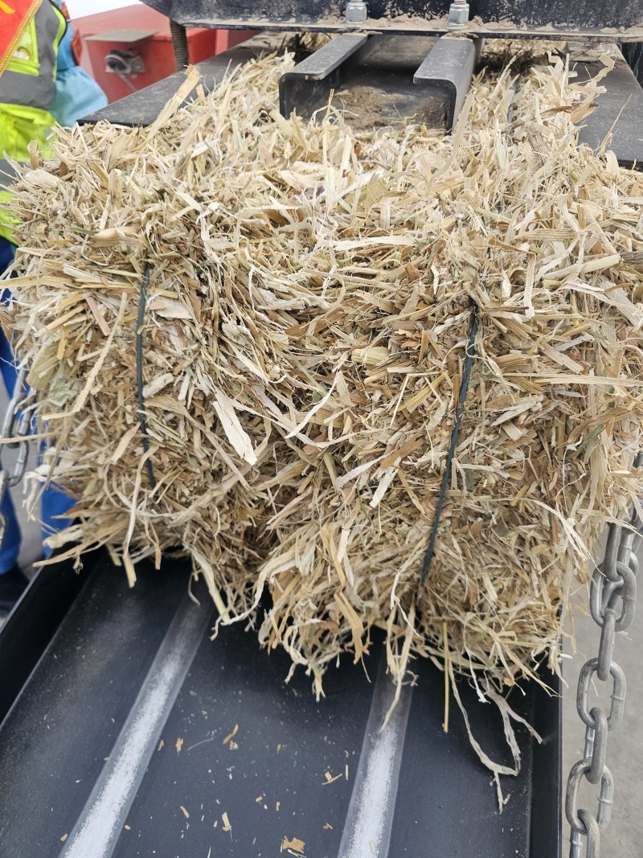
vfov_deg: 73.9
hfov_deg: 58.9
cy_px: 429
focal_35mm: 23
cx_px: 322
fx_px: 570
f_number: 1.7
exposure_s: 1/180
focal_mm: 6.3
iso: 200
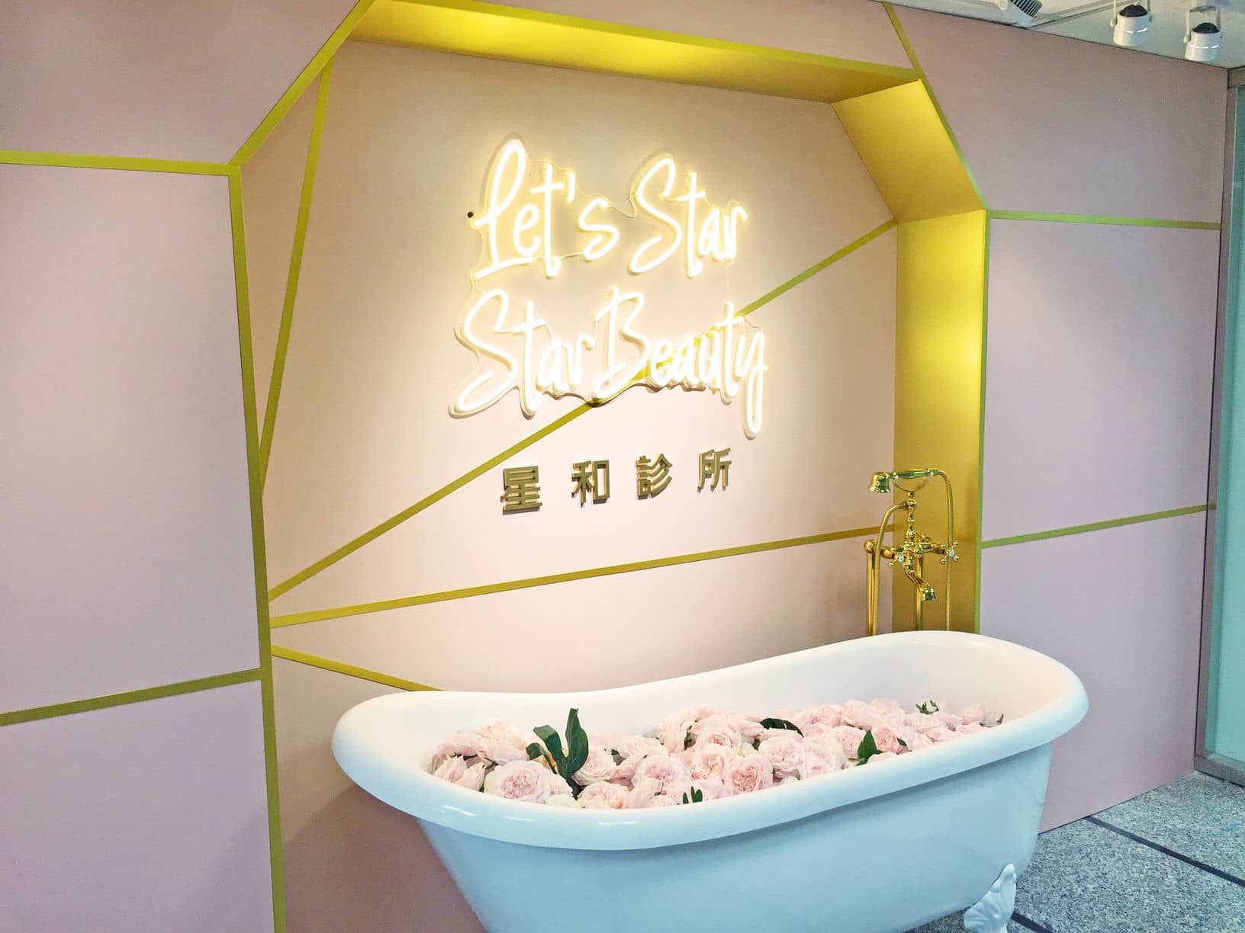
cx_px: 622
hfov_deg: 61.7
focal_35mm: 29
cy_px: 466
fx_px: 1043
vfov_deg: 48.2
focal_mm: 4.15
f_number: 2.2
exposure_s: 1/120
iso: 50
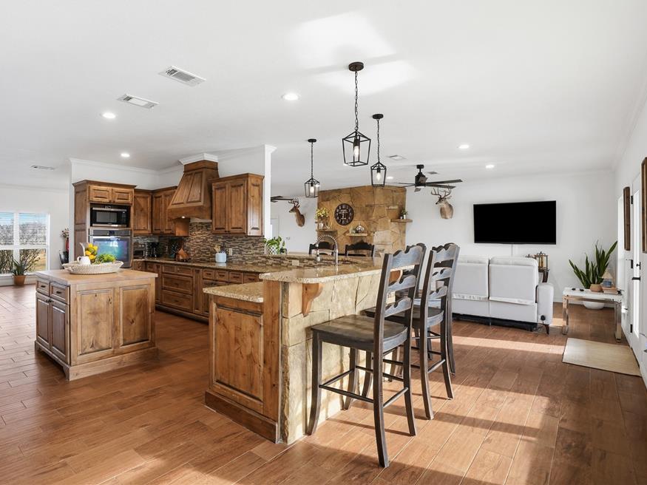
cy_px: 234
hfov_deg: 87.2
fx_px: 336
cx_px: 278
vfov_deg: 71.6
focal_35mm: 18
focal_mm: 16
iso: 160
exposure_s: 1/80
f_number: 9
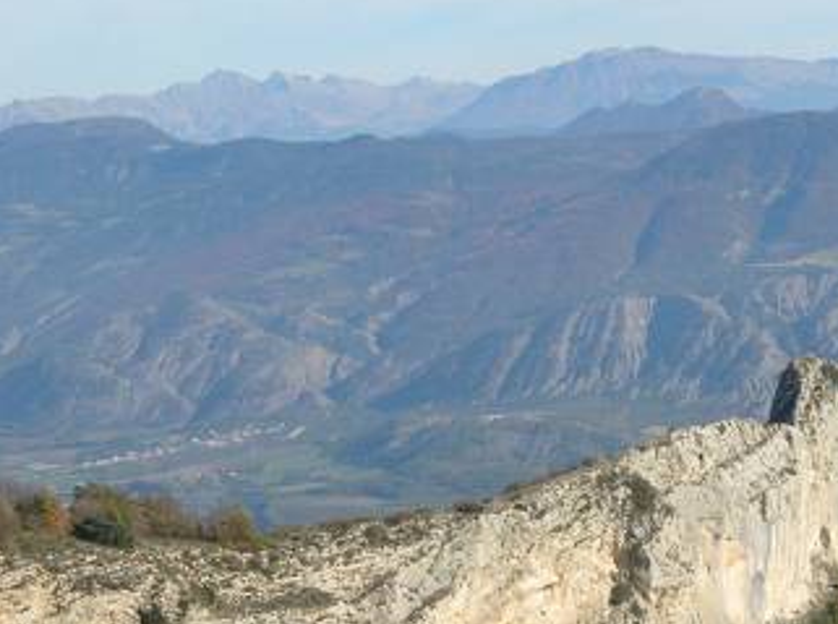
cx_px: 775
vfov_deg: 10.1
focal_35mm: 146
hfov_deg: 13.4
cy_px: 399
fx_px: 3525
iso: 50
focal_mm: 12.8
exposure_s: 1/391
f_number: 4.7
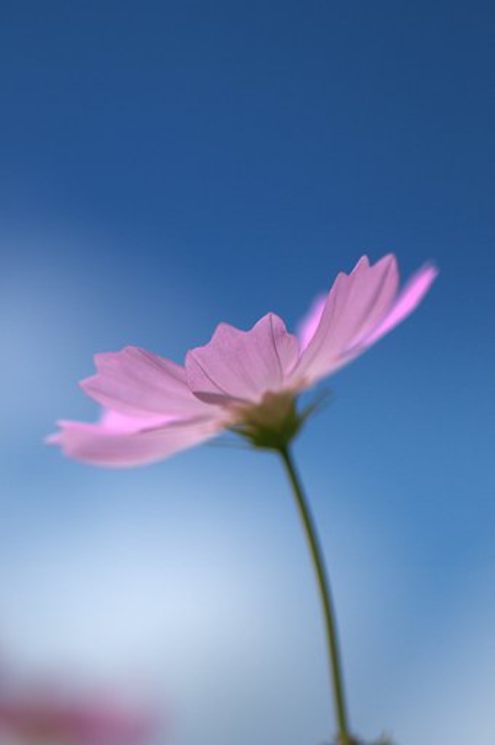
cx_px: 248
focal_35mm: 135
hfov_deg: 10.1
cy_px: 372
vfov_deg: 15.2
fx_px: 2792
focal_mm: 90
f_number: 3.5
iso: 200
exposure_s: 1/2500
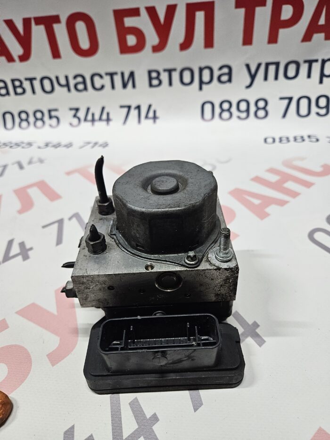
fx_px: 292
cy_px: 220
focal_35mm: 23
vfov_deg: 73.9
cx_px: 165
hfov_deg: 58.9
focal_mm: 5.4
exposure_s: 1/100
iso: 400
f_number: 1.8
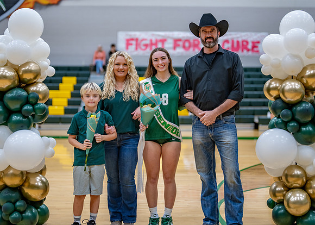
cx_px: 156
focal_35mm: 59
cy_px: 102
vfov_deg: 24.0
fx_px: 530
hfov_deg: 33.1
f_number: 1.2
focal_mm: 50
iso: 500
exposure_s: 1/640
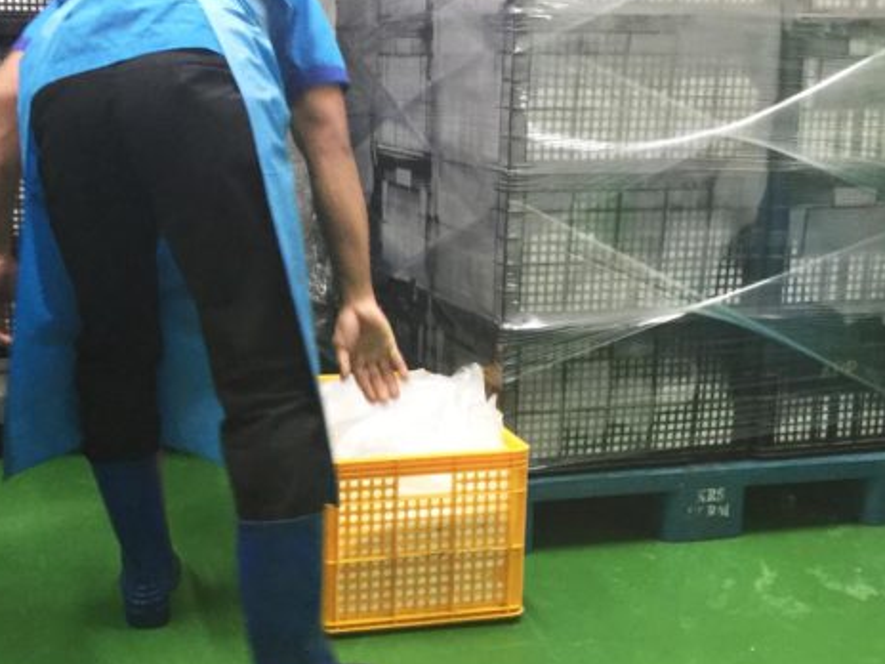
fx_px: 1227
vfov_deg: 30.3
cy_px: 315
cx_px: 309
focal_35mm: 48
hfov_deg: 39.3
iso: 125
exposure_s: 1/17
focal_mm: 4.15
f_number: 2.2
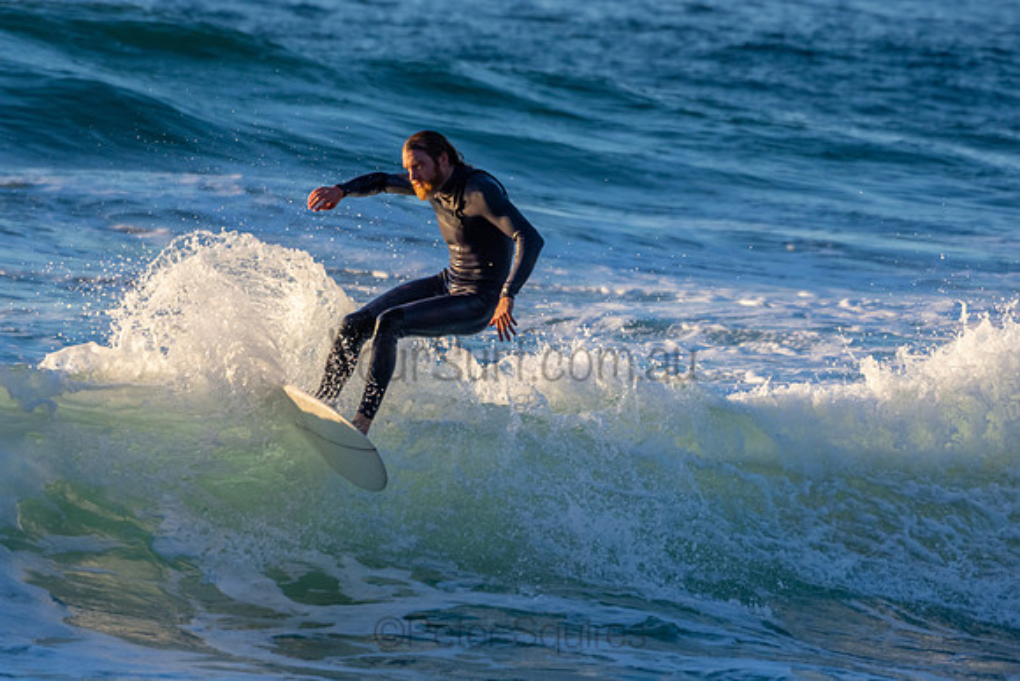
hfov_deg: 3.6
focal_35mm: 570
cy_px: 340
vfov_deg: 2.4
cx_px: 510
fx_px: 16153
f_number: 5.6
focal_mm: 380
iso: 640
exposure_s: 1/1250
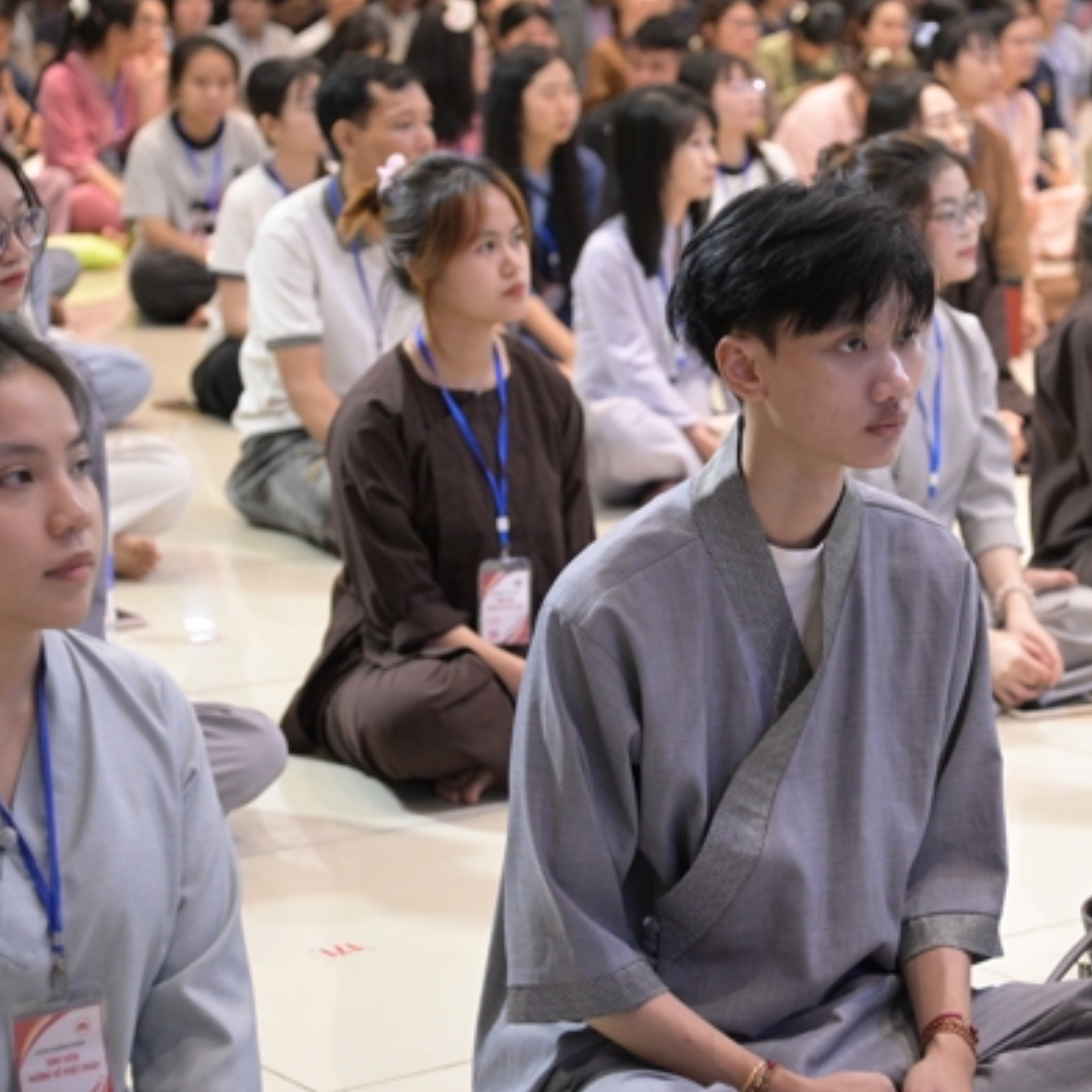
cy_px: 535
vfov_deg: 17.7
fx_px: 3498
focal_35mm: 98
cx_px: 804
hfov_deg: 17.7
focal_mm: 70
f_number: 4
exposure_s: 1/125
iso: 4000
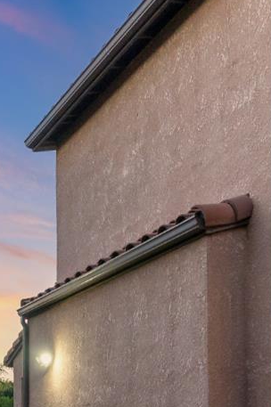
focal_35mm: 46
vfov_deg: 36.9
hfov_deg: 29.0
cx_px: 179
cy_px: 435
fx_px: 520
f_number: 2.8
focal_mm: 14
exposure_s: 1/160
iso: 4000
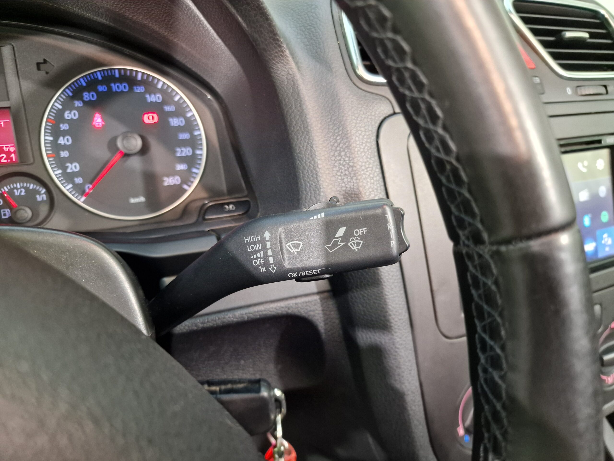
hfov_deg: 73.9
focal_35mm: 23
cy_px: 230
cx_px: 307
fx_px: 408
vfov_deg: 58.9
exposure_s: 1/33
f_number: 1.8
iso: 400
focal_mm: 6.4
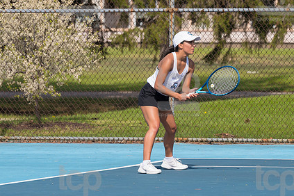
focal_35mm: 411
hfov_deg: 5.0
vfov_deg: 3.3
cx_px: 179
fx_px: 3356
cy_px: 92
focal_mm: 200
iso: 320
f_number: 5.6
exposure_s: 1/1600
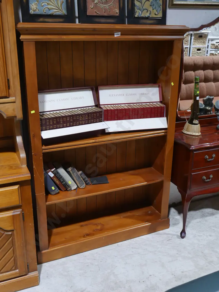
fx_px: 321
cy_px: 146
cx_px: 110
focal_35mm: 38
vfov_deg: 49.0
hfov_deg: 37.7
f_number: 4.1
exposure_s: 1/60
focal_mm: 19
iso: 640
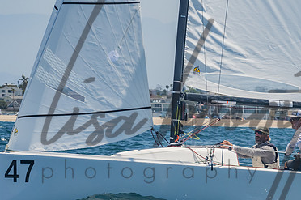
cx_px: 222
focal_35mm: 362
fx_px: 3023
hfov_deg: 5.7
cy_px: 110
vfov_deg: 3.8
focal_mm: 155
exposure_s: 1/1000
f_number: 13
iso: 640
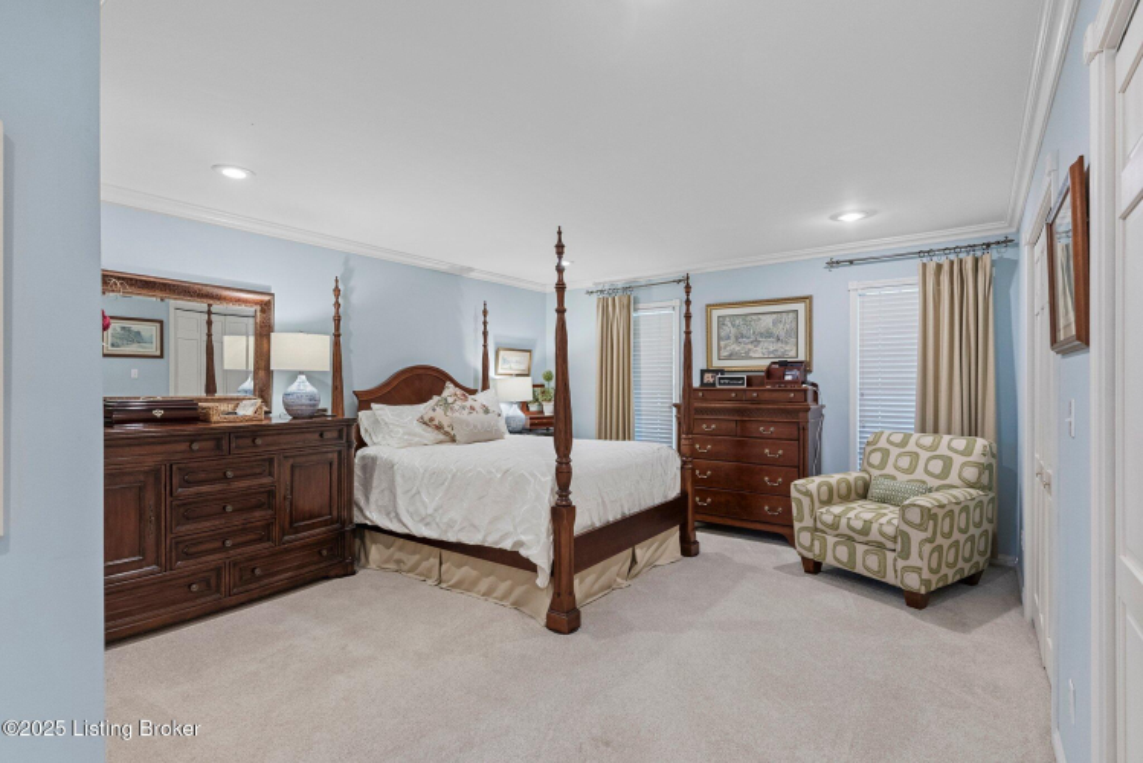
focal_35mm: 17
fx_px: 540
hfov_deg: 93.3
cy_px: 382
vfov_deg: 70.5
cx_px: 572
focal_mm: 17
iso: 2000
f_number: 7.1
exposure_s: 1/5
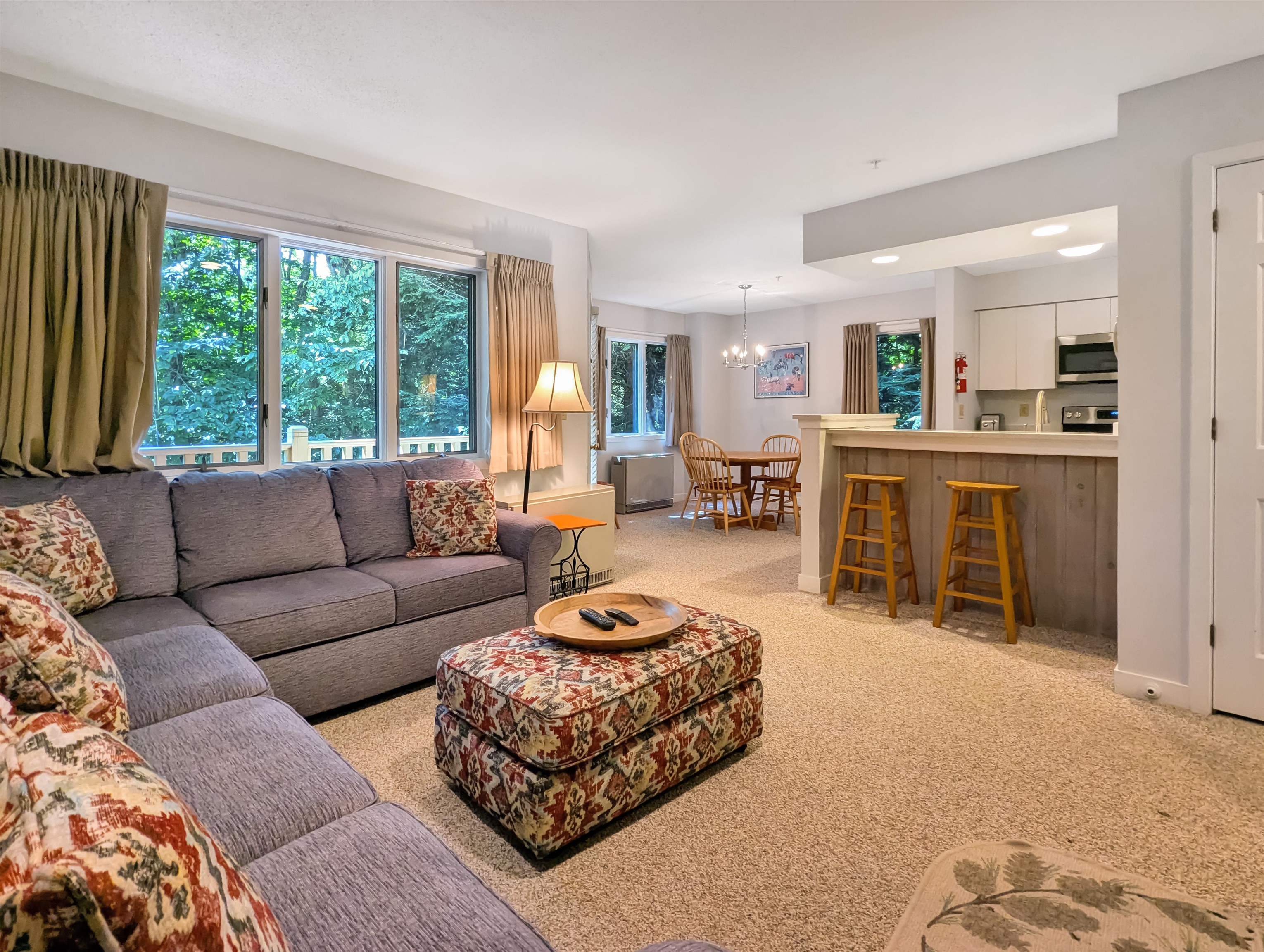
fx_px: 585
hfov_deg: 94.4
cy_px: 476
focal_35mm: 16
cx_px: 632
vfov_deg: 78.2
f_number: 2.2
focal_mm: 2.35
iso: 84
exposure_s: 1/30
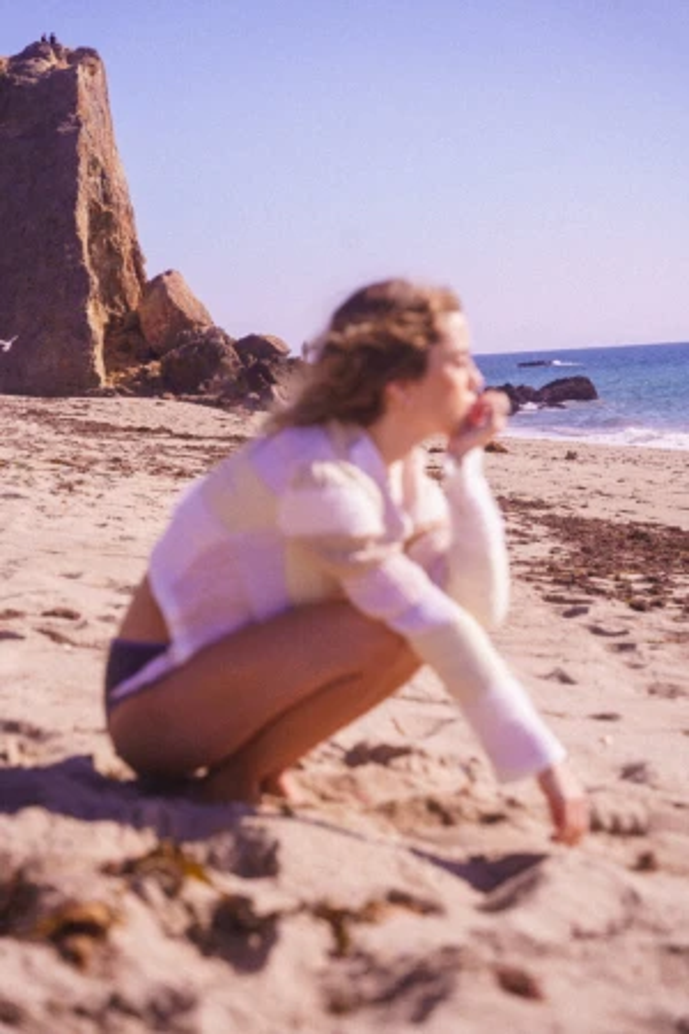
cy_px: 517
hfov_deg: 20.1
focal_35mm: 68
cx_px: 344
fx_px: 1941
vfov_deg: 29.8
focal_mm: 67.6
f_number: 4
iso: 200
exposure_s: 1/3200
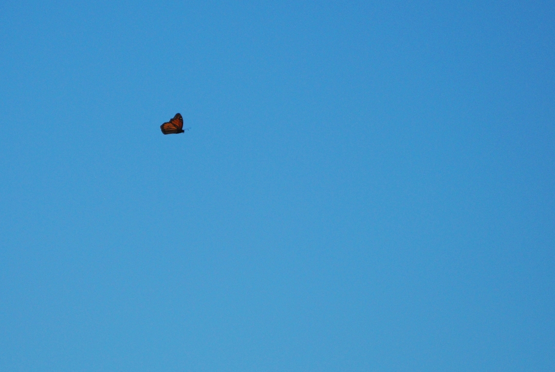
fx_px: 4631
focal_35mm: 300
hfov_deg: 6.9
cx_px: 278
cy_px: 186
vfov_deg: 4.6
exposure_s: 1/3200
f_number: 5.6
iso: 200
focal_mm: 200
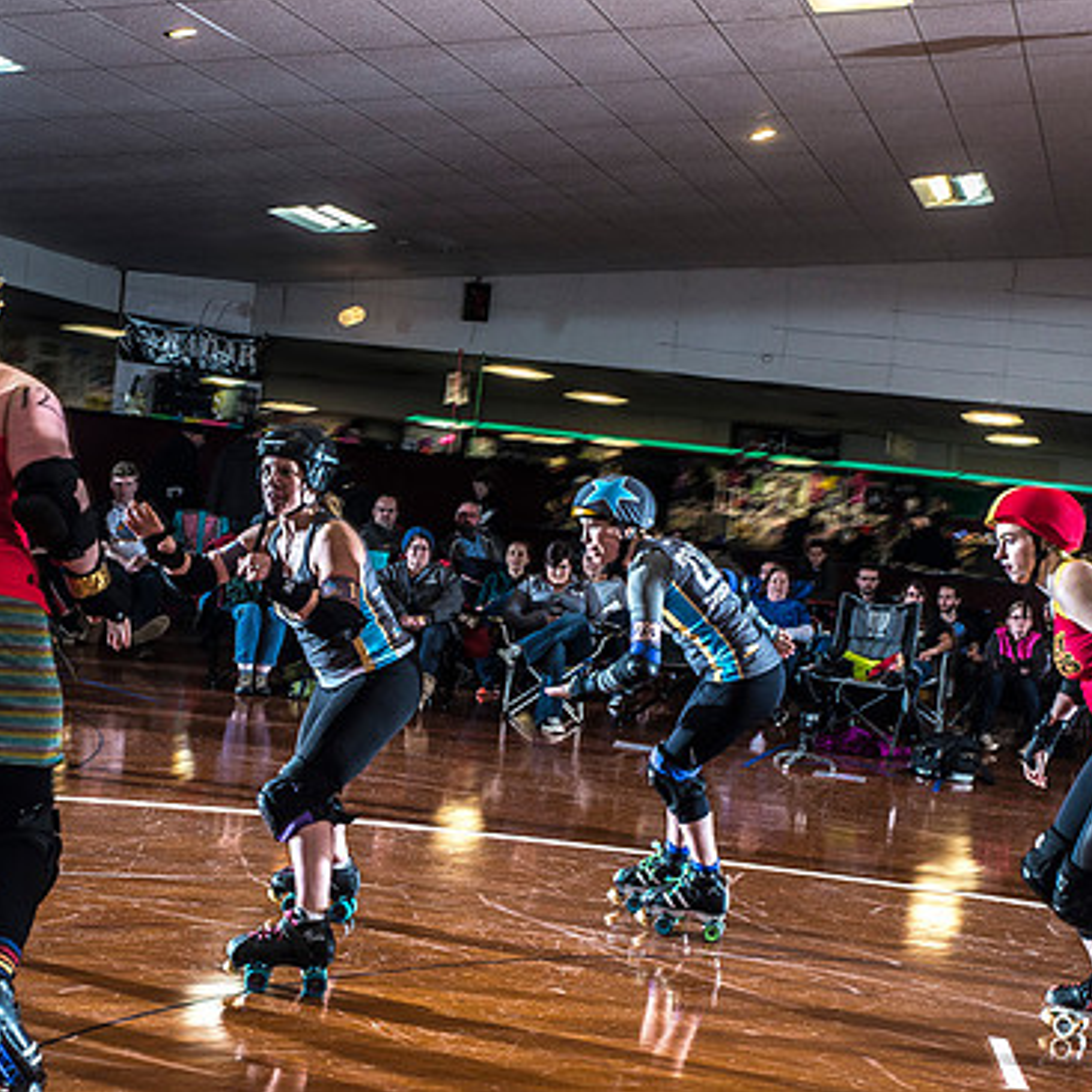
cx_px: 613
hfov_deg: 33.4
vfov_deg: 33.4
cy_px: 519
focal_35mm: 51
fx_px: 1820
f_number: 5.6
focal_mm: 38
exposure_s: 1/160
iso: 800
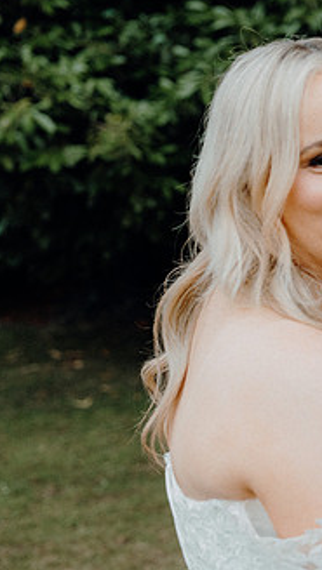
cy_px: 296
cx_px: 500
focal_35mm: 87
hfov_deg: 13.1
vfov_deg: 24.4
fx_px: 1318
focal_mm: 47
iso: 3200
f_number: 3.5
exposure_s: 1/160
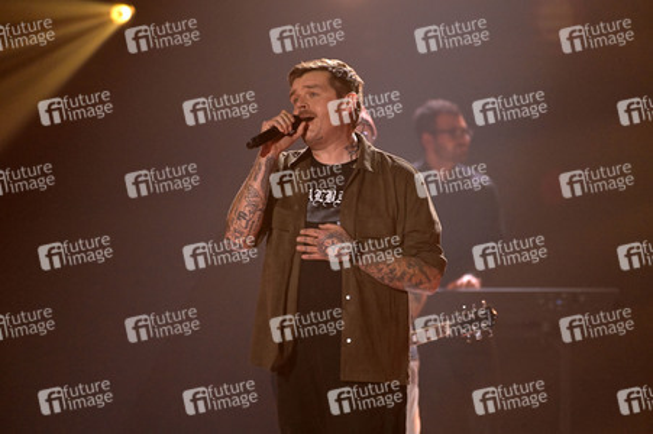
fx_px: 9063
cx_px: 326
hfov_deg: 4.1
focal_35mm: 500
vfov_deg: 2.7
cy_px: 217
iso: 10000
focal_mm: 500
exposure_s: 1/400
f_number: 5.6
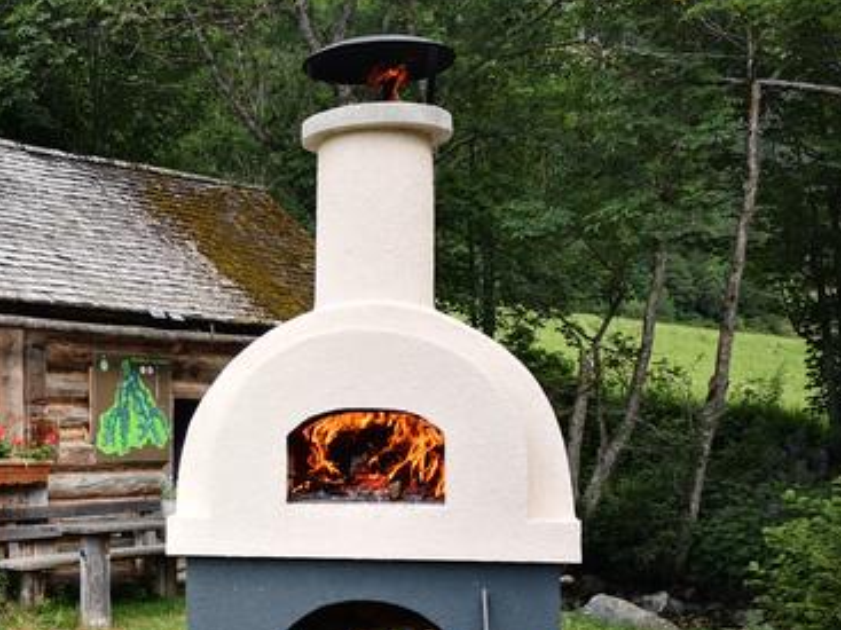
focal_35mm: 50
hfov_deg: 36.9
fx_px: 1214
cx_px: 168
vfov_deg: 28.6
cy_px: 478
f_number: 1.8
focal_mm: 3.95
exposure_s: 1/529
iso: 50
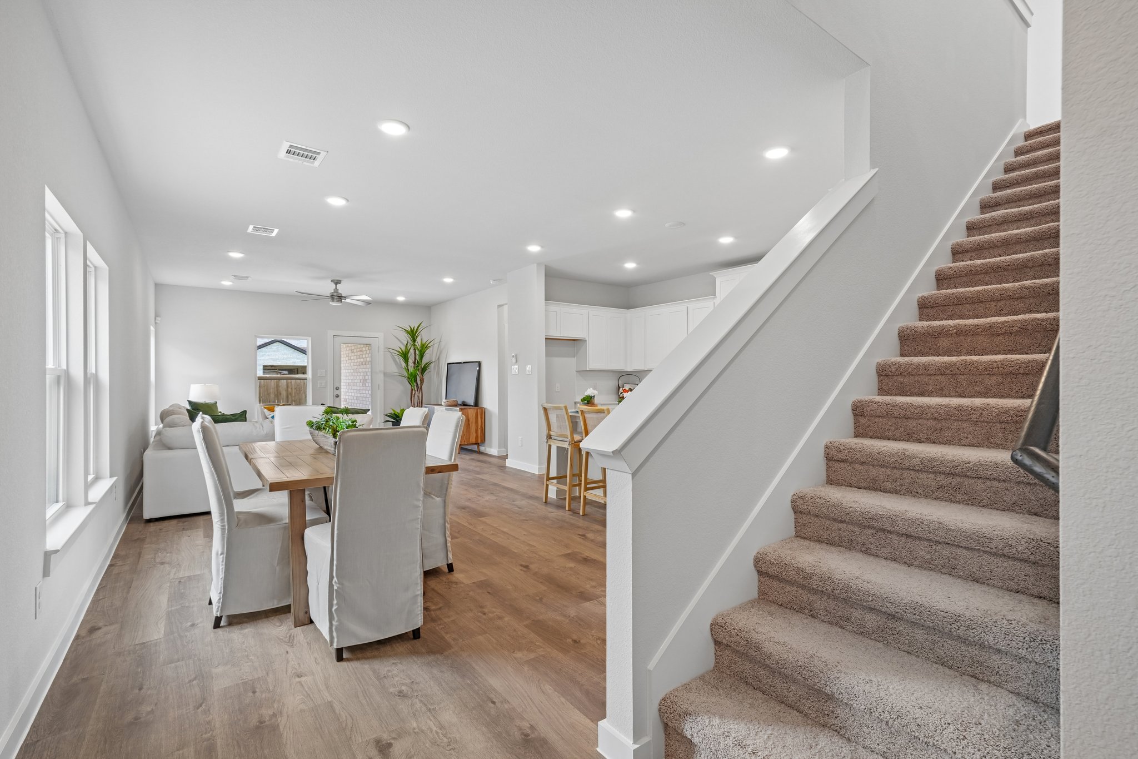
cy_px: 380
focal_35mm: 16
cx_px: 569
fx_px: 506
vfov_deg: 73.7
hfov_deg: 96.7
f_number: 8
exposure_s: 1/15
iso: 400
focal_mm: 16
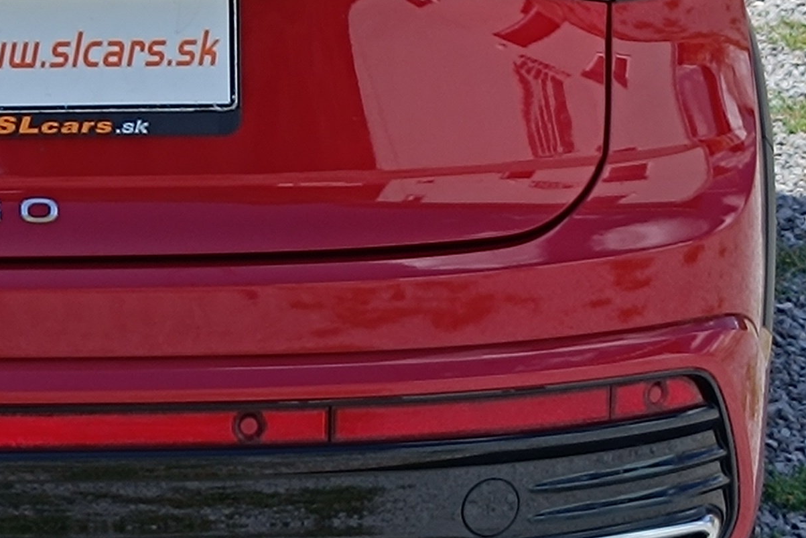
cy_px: 72
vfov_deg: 15.9
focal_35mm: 85
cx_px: -67
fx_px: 1903
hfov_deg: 22.6
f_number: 1.88
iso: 52
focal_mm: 5.59
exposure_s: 1/614
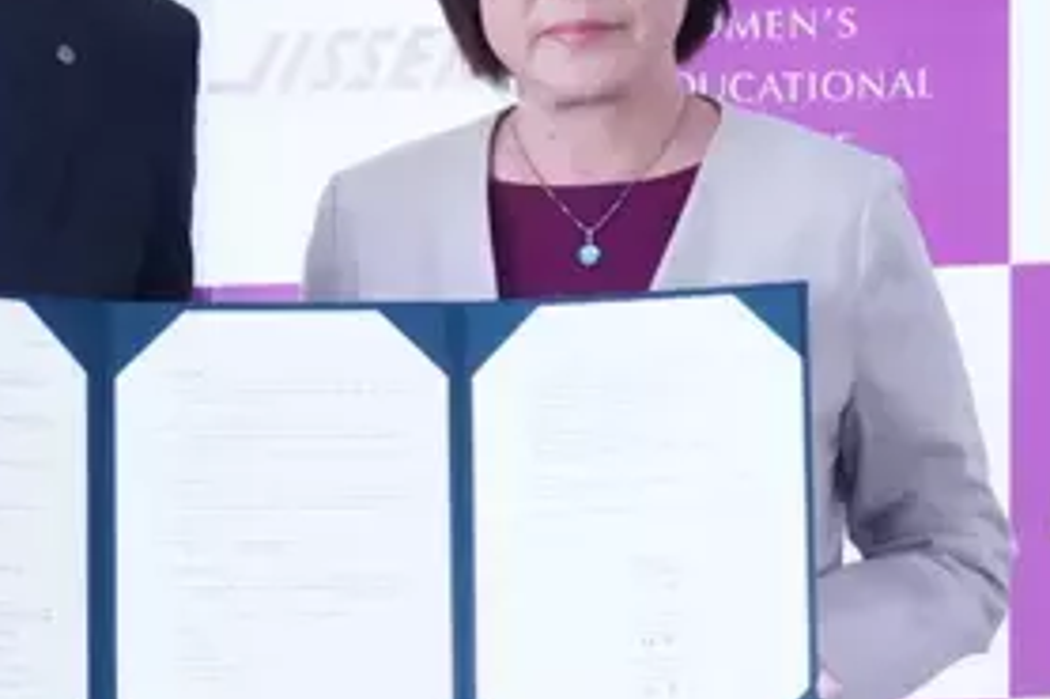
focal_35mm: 311
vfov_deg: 4.4
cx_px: 208
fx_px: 9065
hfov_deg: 6.6
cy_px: 94
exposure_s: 1/160
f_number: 9
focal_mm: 96
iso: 5000
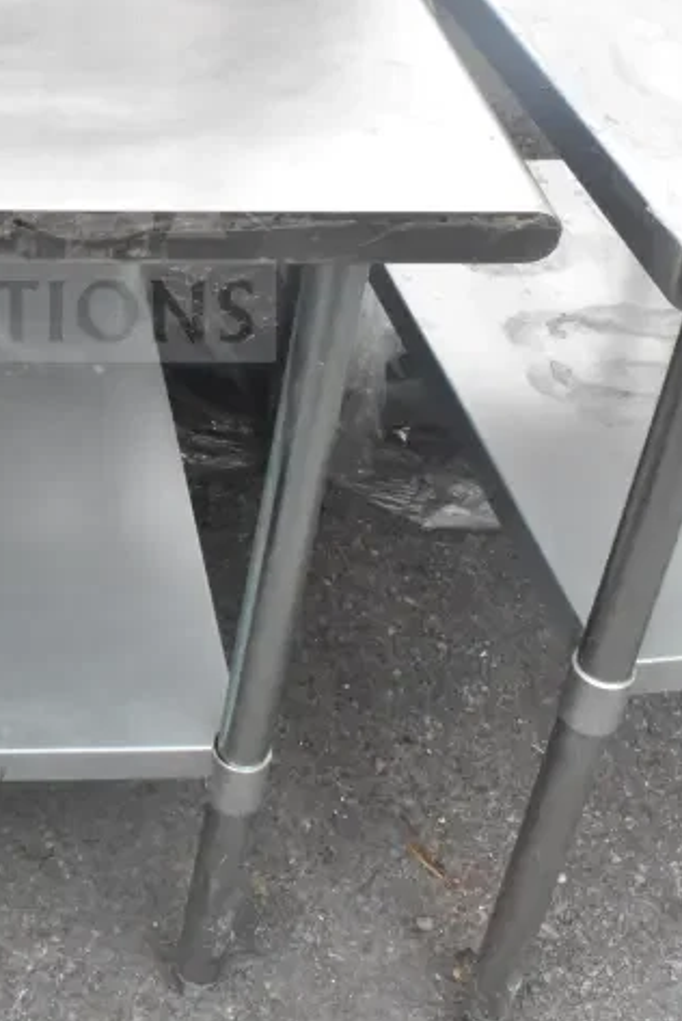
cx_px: 32
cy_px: 191
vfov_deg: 33.4
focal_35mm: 58
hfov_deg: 22.7
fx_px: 1646
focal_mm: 20
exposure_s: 1/800
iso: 6400
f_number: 14
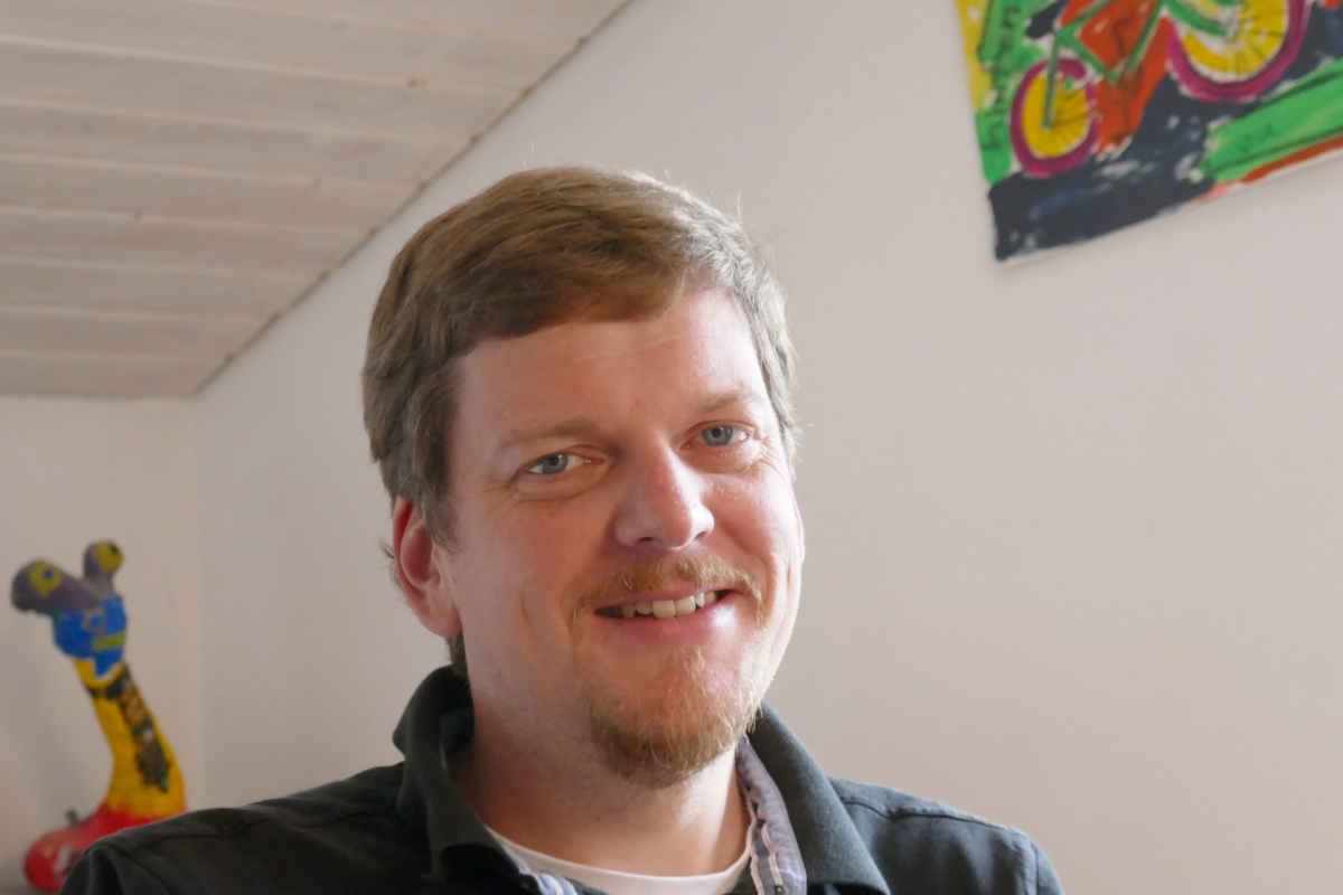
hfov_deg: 22.6
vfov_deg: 15.2
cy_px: 448
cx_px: 672
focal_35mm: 90
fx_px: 3357
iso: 1250
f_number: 5
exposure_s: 1/80
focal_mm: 32.8
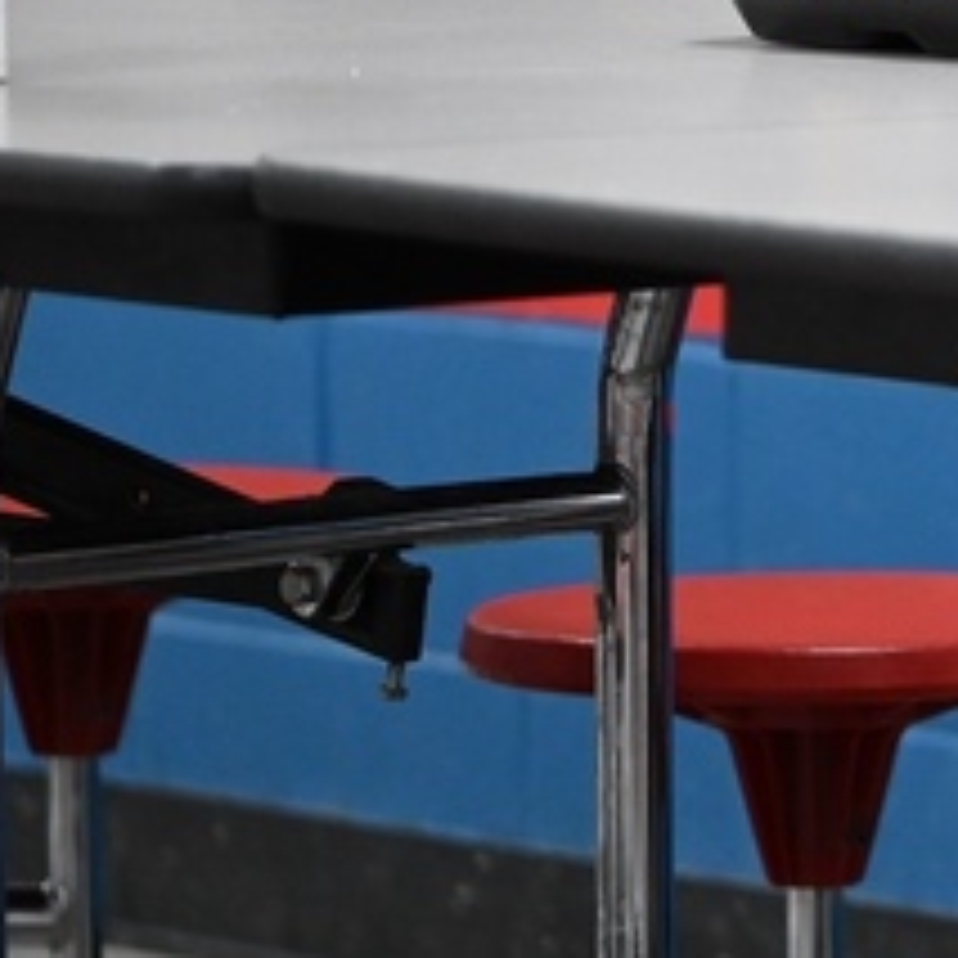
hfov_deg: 4.4
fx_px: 12462
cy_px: -112
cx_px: 1795
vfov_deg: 4.4
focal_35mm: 398
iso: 2500
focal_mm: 100
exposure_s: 1/200
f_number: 2.8
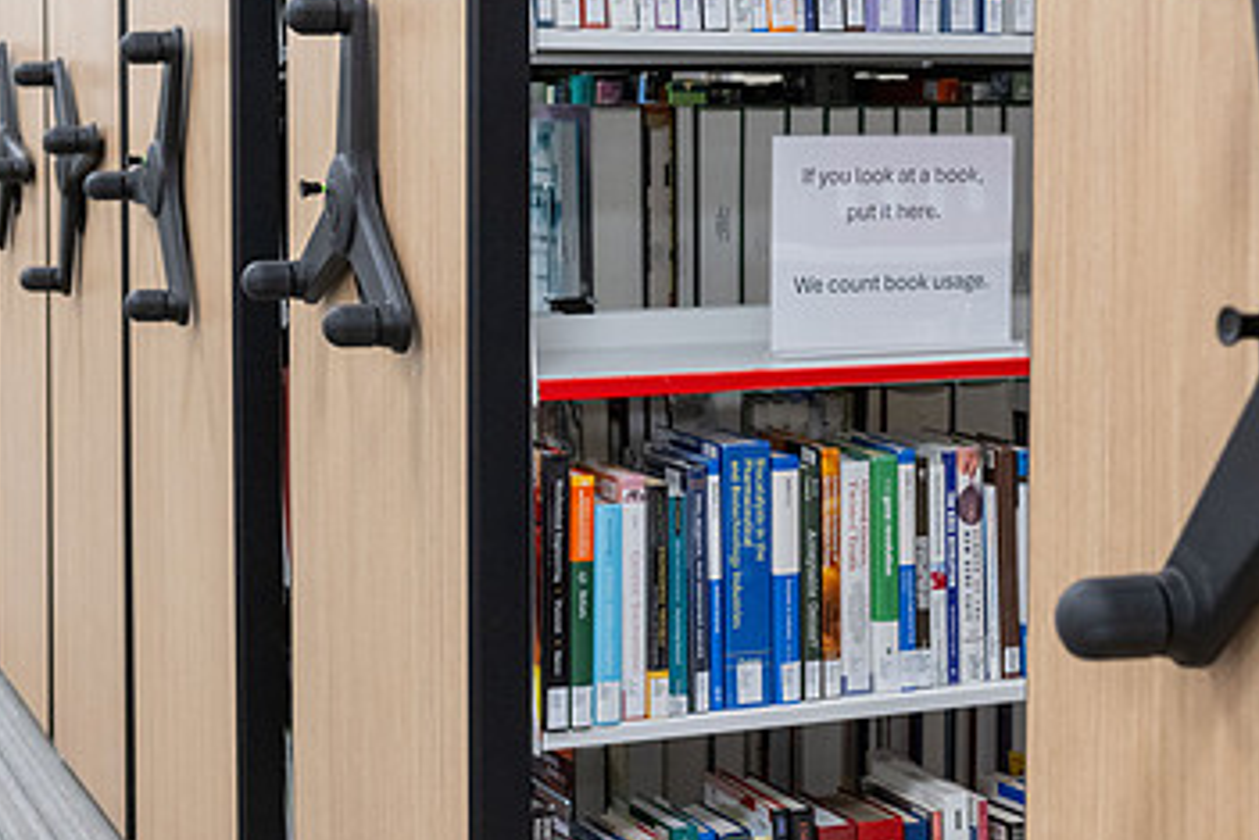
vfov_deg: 17.3
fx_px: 2764
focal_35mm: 79
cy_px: 295
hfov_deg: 25.5
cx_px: 837
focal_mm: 48
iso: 1600
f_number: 5
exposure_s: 1/100
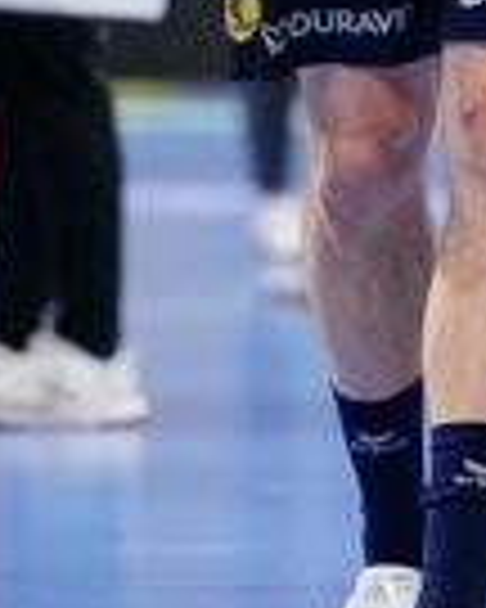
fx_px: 10824
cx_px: 666
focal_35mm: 602
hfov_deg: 2.6
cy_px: -297
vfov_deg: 3.2
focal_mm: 144
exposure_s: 1/1600
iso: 2500
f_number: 2.8
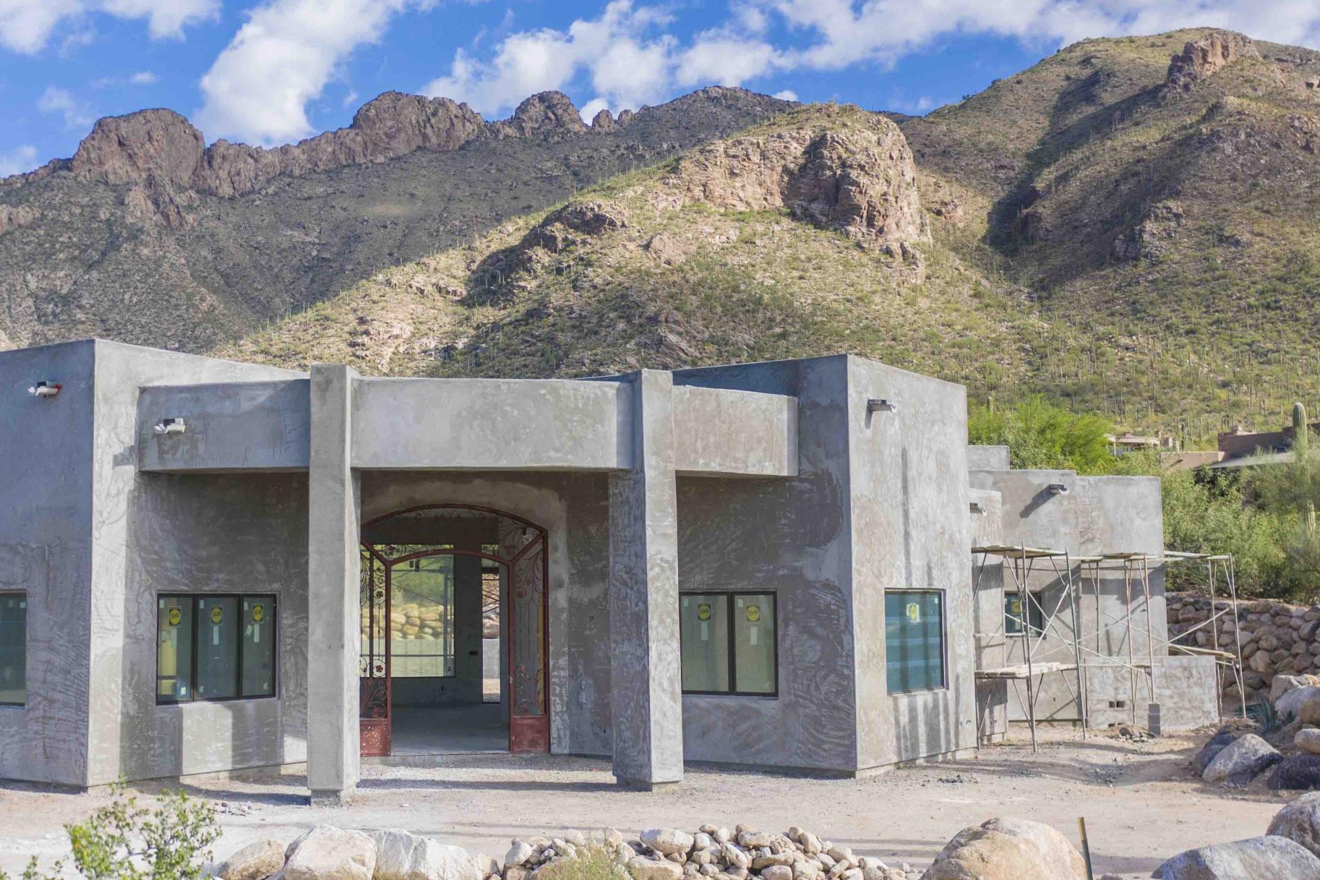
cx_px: 492
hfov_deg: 42.4
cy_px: 441
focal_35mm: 46
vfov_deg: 29.2
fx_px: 1686
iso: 100
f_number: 2.8
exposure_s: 1/320
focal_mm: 10.26
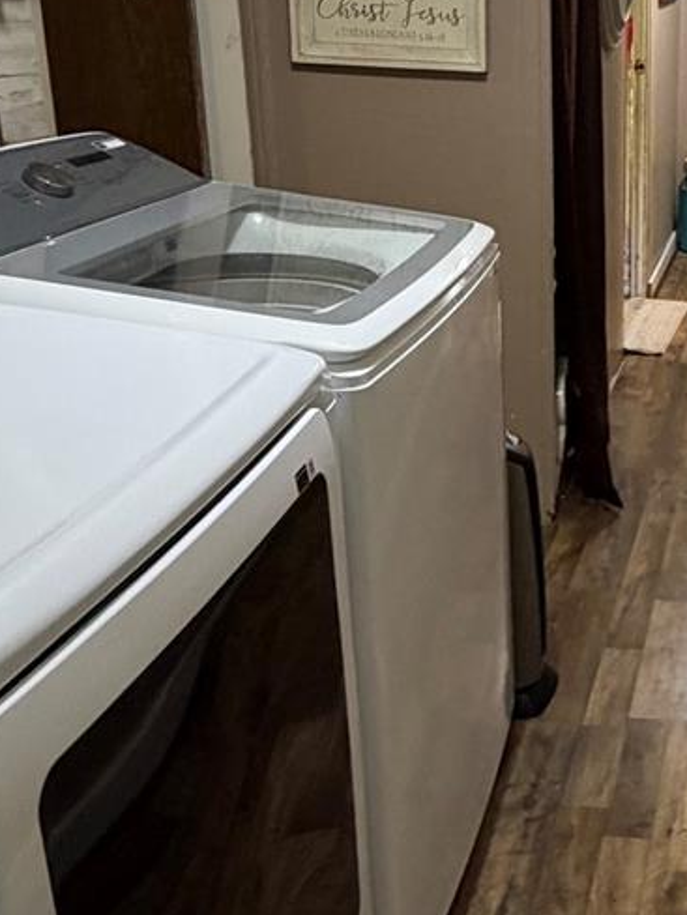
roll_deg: -1.0
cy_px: 303
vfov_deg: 42.3
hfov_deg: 30.3
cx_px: 706
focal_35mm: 44
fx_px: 1164
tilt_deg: -13.8
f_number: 2.2
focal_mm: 2.22
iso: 400
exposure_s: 1/60
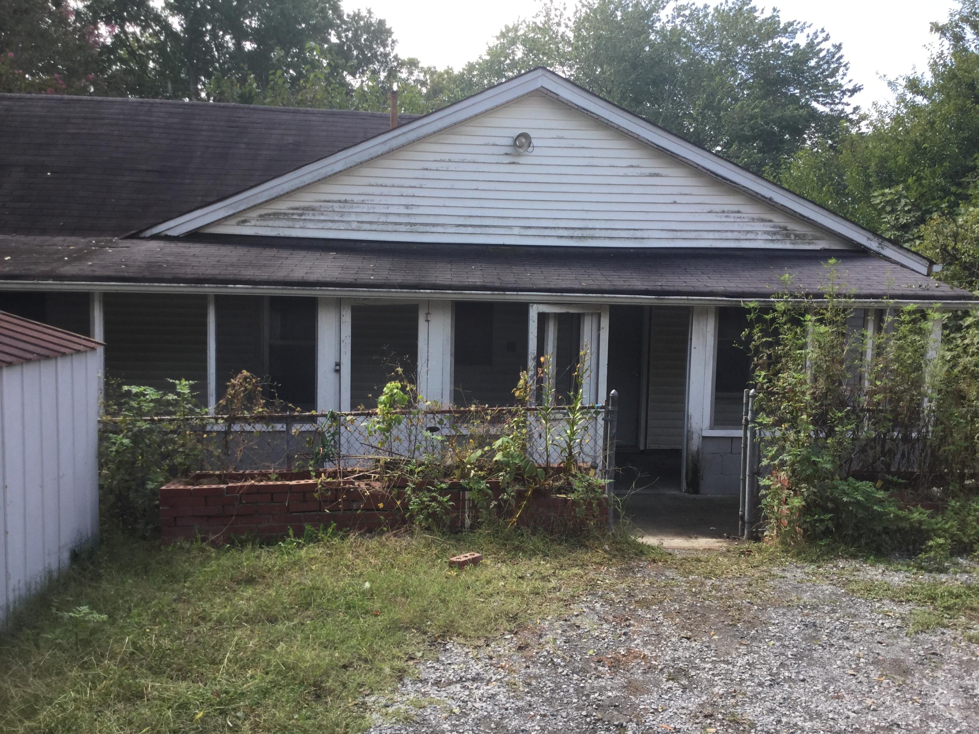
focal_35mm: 31
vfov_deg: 45.4
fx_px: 877
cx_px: 490
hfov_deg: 58.4
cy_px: 367
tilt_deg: -8.5
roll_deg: -4.1
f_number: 2.4
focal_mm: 3.3
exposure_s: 1/372
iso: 25
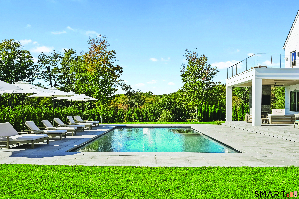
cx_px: 150
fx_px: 249
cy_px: 100
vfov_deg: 43.6
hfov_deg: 61.9
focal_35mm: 30
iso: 320
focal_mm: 30
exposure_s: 1/250
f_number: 8
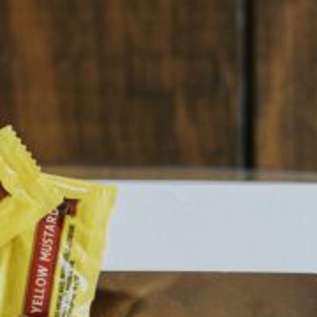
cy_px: 444
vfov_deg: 12.7
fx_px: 1368
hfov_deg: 13.0
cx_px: -28
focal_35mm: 132
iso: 640
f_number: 2
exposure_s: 1/640
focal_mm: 35
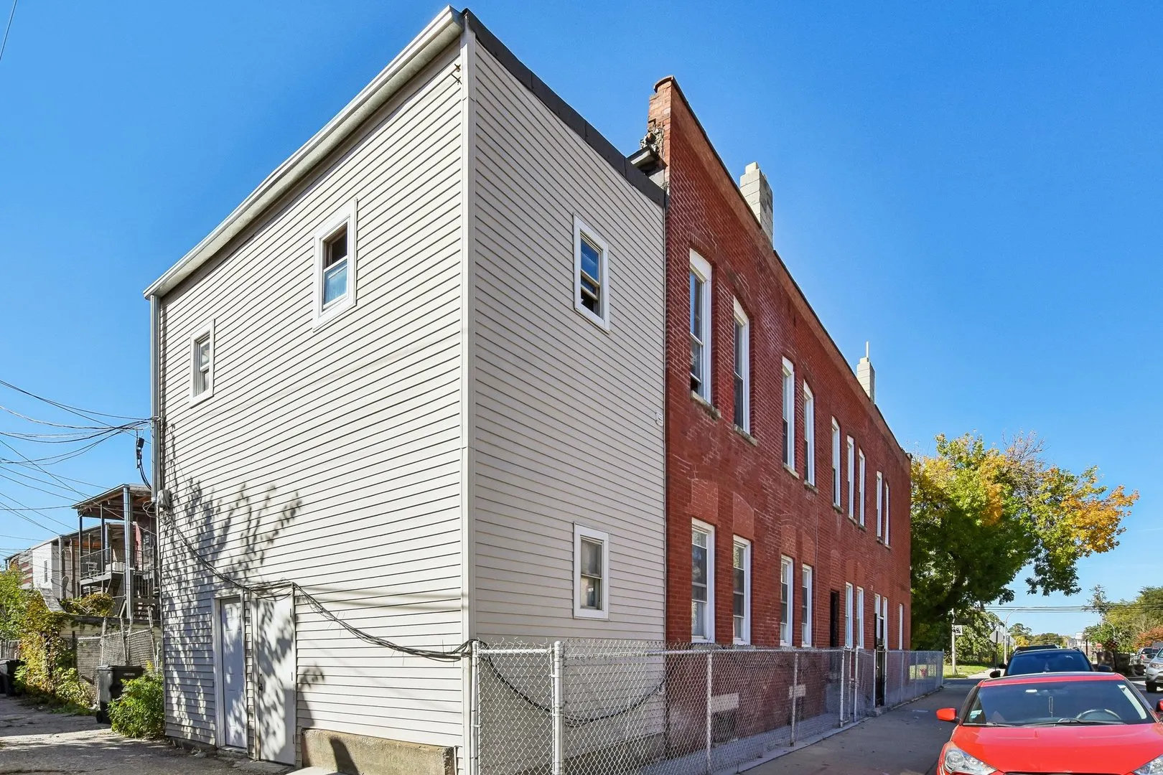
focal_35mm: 17
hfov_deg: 92.4
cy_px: 388
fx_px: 557
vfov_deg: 69.7
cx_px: 582
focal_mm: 11.5
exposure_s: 1/1000
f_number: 8
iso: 400
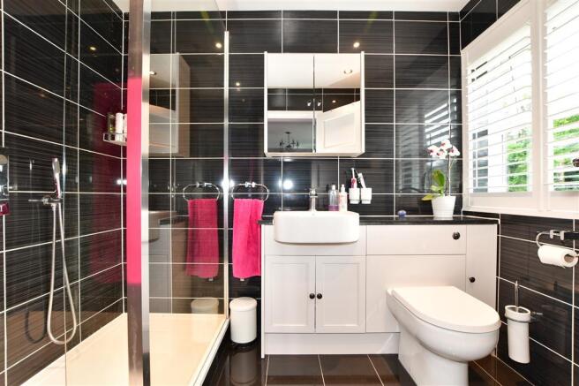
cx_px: 290
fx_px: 241
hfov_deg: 100.4
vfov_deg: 77.3
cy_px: 193
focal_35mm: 15
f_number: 7.1
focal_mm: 10
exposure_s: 1/3
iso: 160
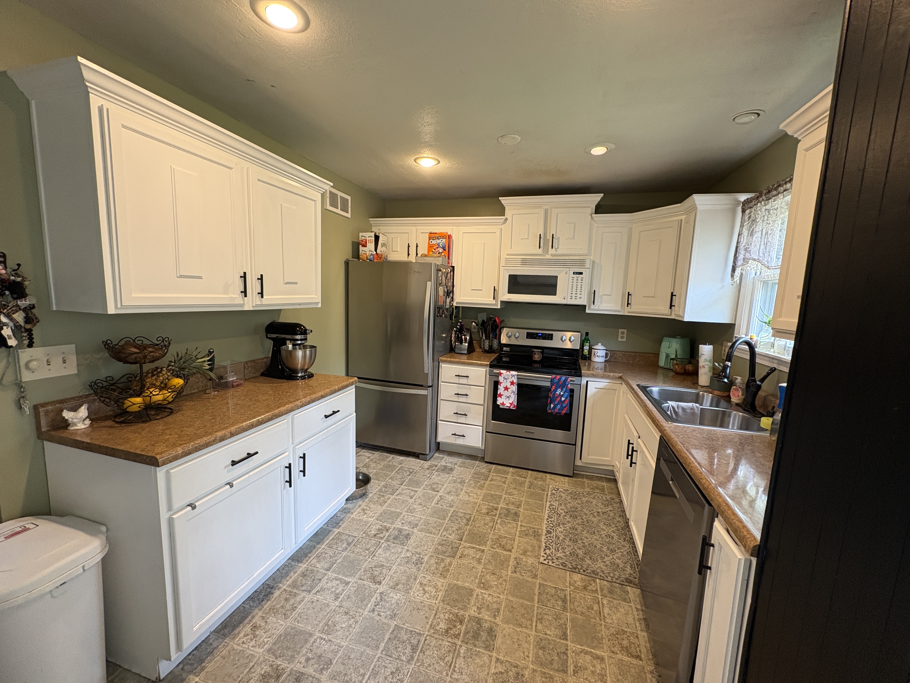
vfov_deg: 85.7
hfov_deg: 102.1
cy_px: 342
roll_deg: -2.6
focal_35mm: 14
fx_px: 368
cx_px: 455
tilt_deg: -8.1
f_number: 2.2
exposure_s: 1/60
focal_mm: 2.22
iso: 200
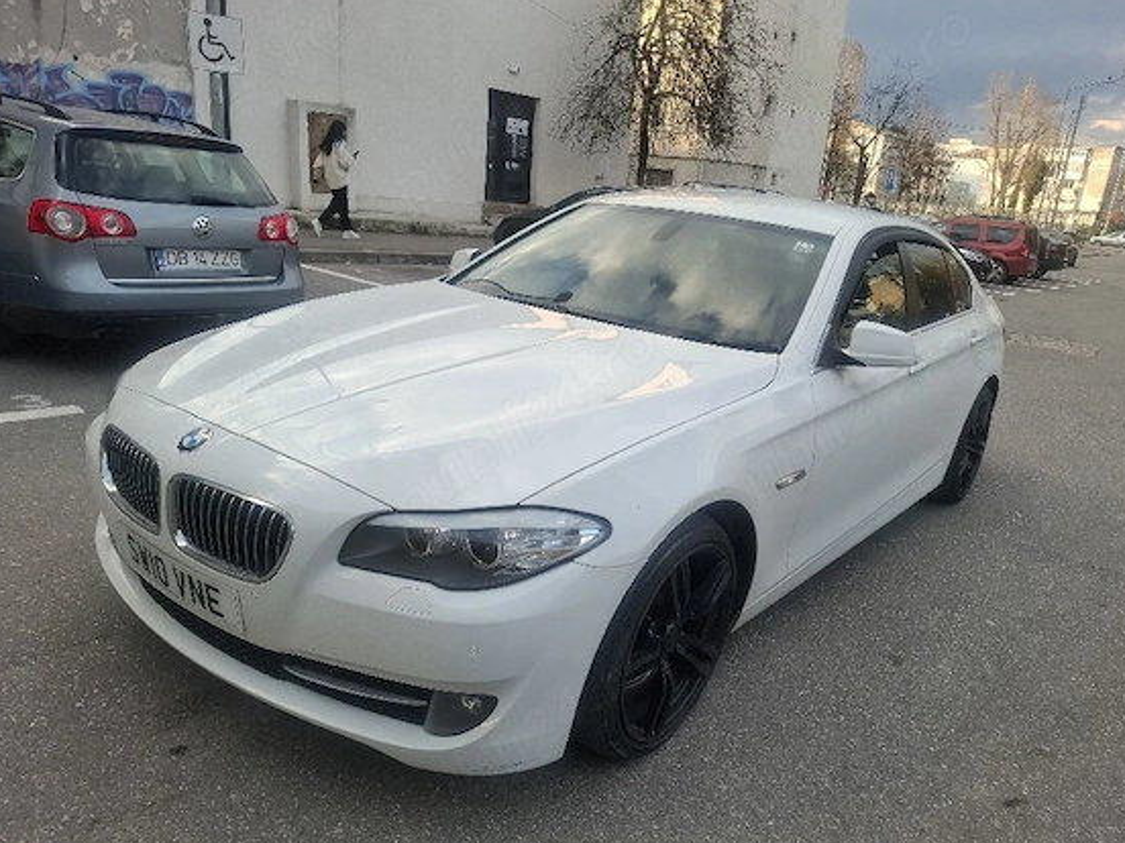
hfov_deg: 69.3
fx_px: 812
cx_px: 605
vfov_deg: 54.9
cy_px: 436
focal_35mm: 25
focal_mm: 5.54
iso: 50
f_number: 1.8
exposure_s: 1/250
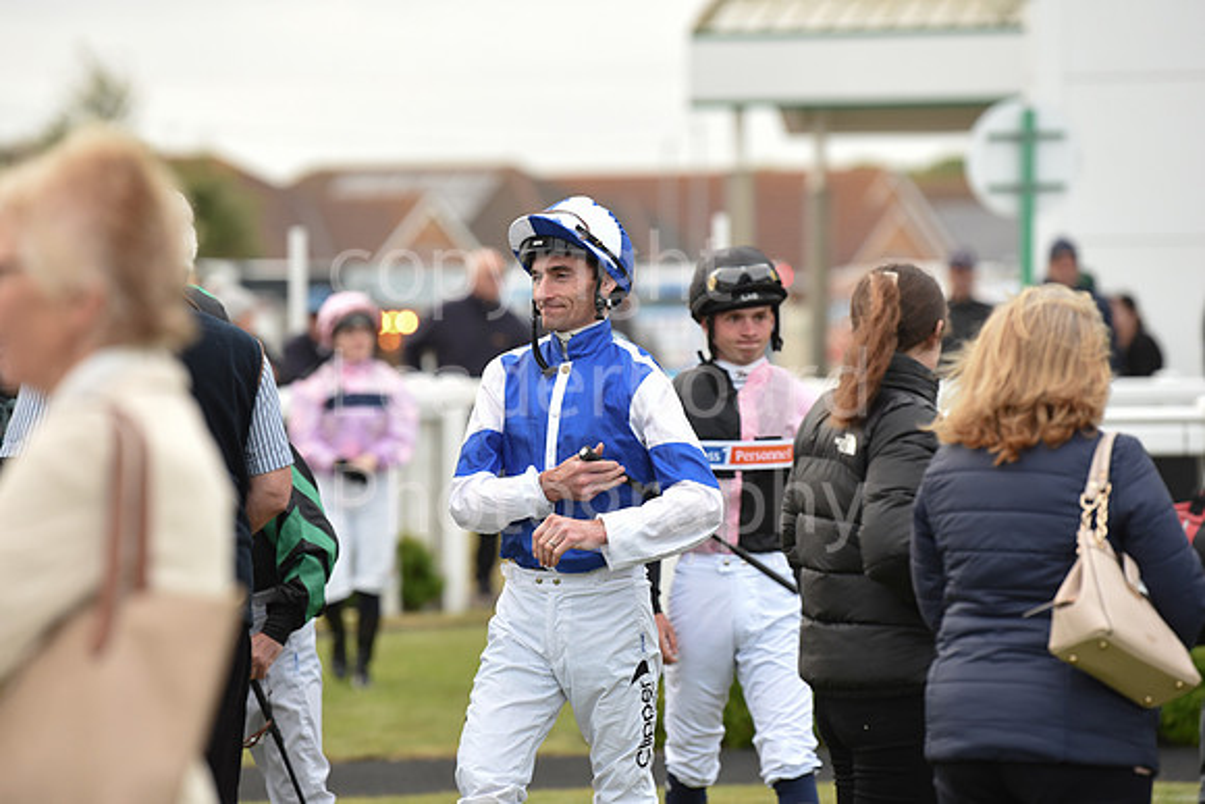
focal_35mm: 200
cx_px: 602
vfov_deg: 6.9
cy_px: 402
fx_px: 6696
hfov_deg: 10.3
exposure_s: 1/320
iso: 1600
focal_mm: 200
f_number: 4
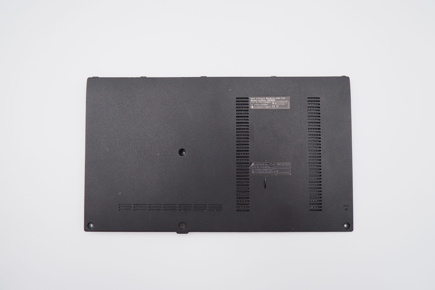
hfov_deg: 76.1
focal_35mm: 23
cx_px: 218
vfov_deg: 55.1
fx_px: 278
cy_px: 145
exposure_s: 1/200
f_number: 5.6
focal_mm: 15
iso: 800
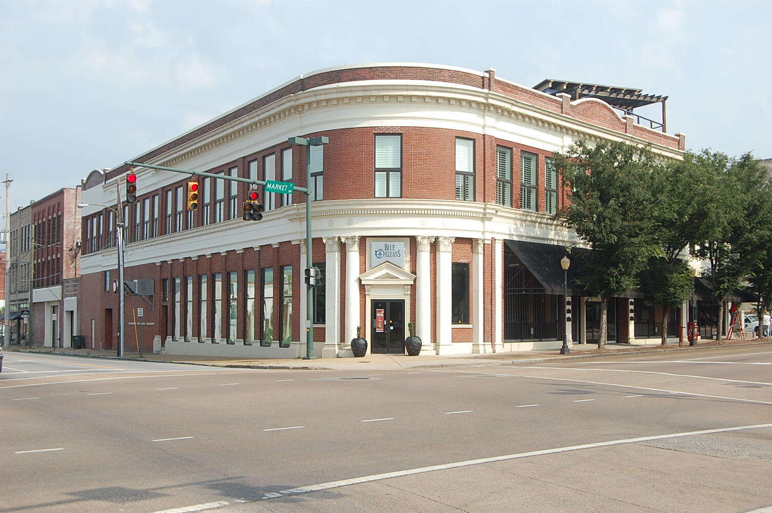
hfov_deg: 37.9
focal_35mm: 52
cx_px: 386
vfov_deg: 25.7
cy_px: 256
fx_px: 1125
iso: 200
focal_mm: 35
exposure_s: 1/320
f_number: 9
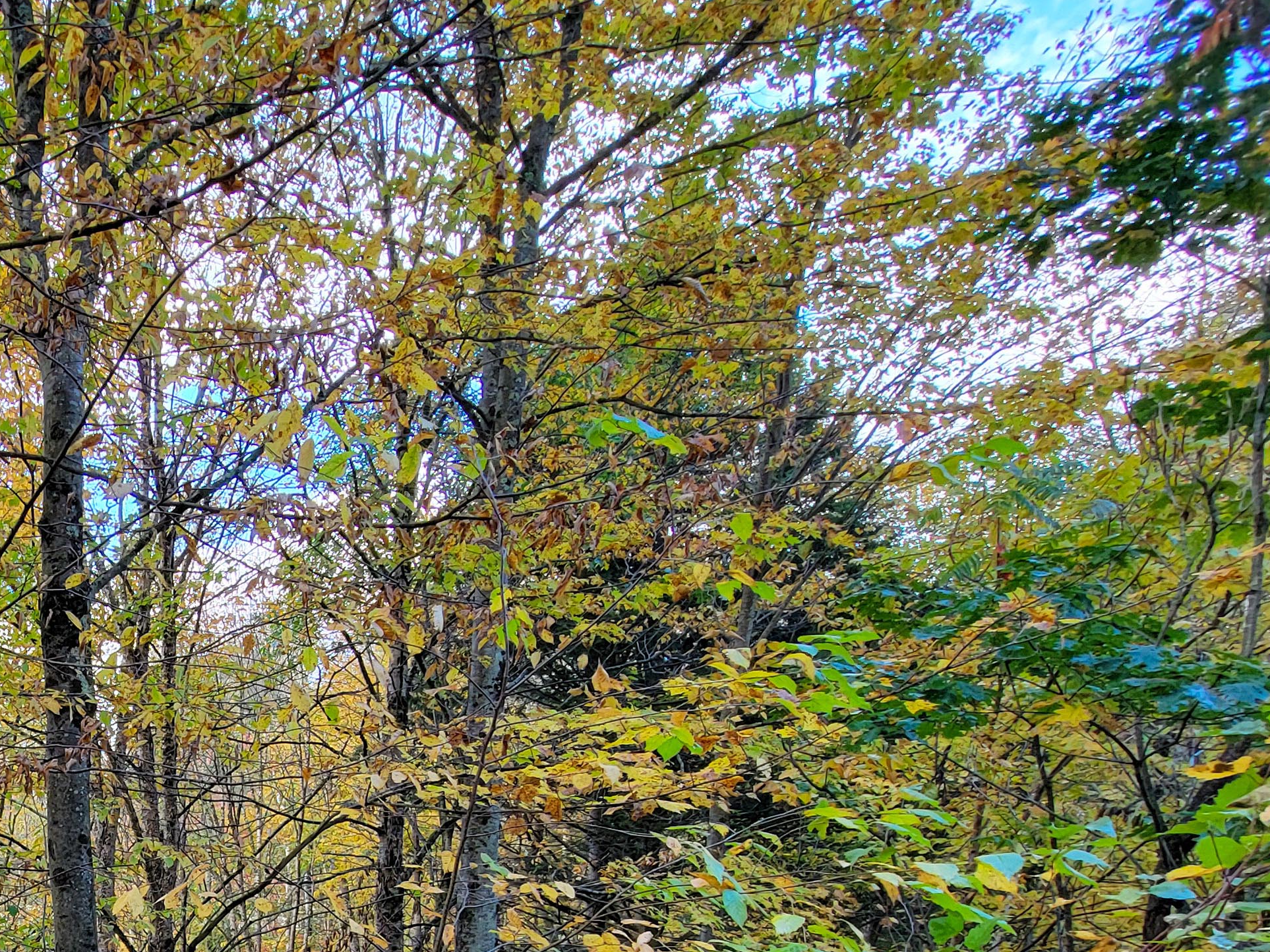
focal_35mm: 27
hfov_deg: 51.8
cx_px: -8
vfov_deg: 43.9
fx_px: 990
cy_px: 953
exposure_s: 1/120
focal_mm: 2.2
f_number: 2.2
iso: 80
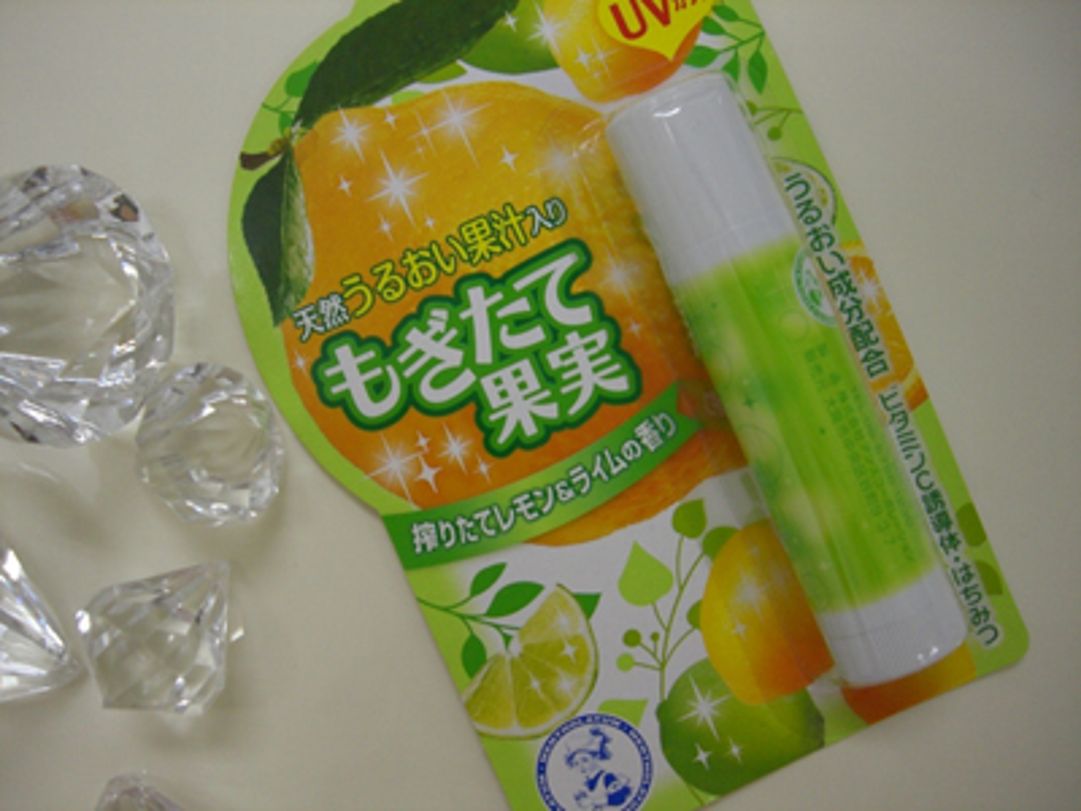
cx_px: 540
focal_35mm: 38
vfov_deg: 37.7
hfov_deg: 49.0
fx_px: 1187
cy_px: 406
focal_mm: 6.2
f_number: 2.7
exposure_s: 1/60
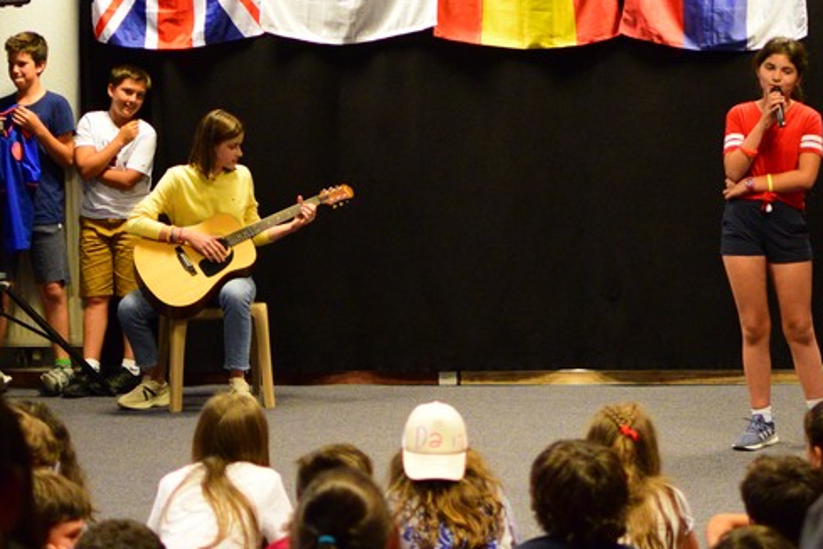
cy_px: 137
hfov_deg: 18.6
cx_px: 498
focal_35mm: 110
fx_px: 2516
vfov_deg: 12.4
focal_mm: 35
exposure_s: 1/250
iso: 3200
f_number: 1.8
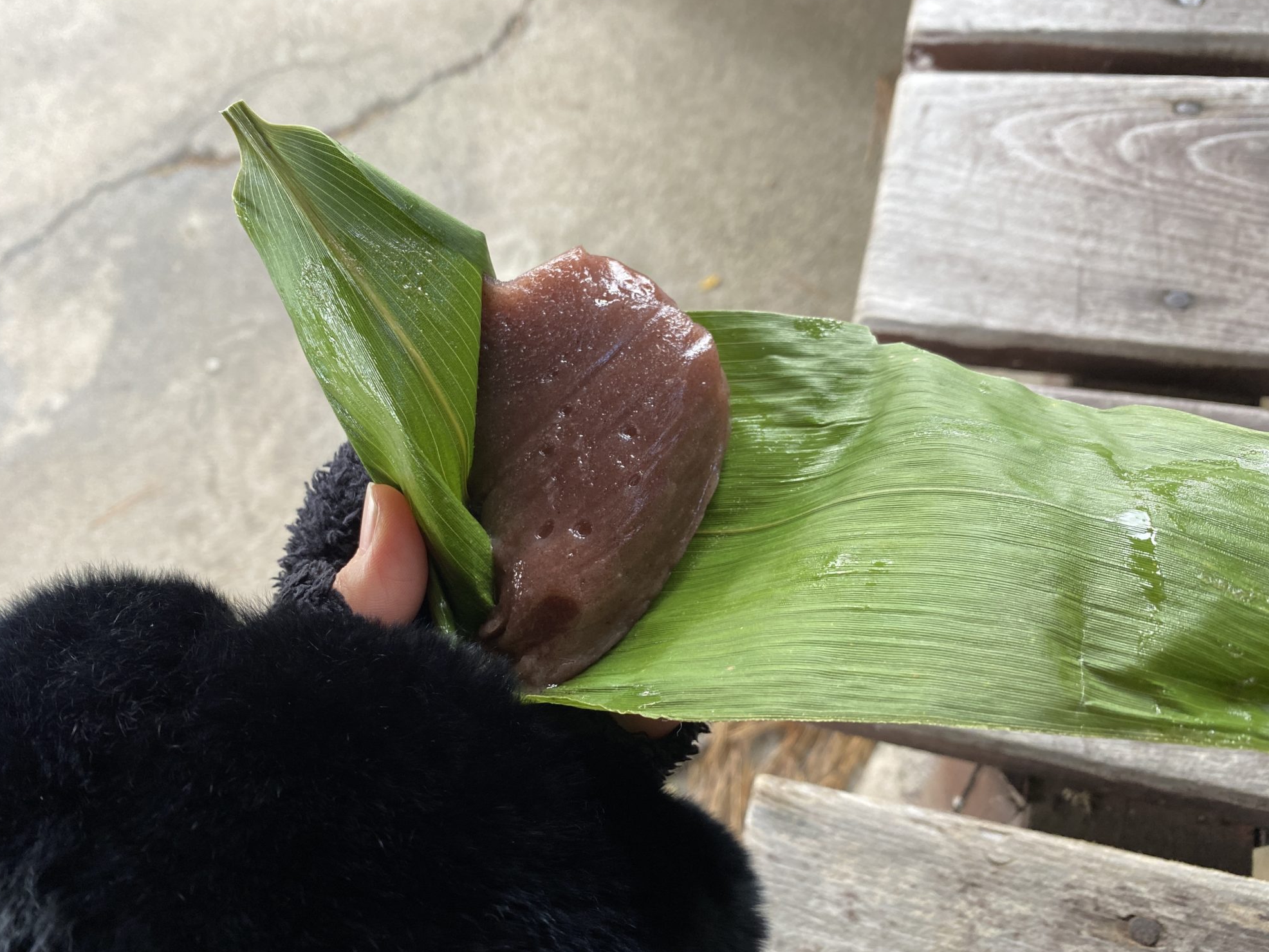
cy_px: 475
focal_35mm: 27
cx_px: 621
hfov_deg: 65.3
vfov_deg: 51.4
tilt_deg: -60.0
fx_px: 990
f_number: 1.8
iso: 125
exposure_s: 1/97
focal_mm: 4.25
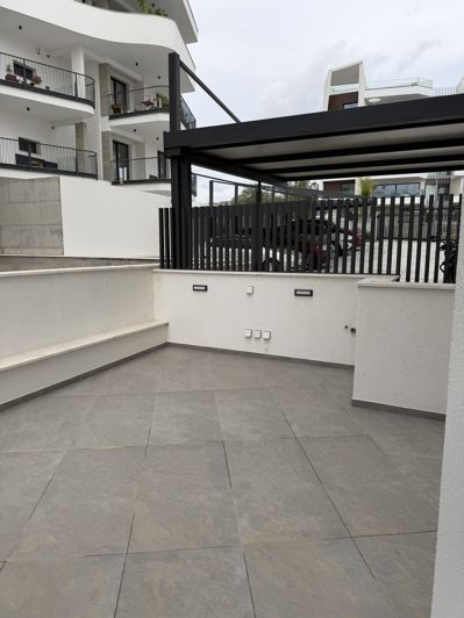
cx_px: 232
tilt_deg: -7.1
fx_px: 429
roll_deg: +0.1
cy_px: 309
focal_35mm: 24
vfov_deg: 71.6
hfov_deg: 56.8
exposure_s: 1/2525
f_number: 1.78
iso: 80
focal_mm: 6.76
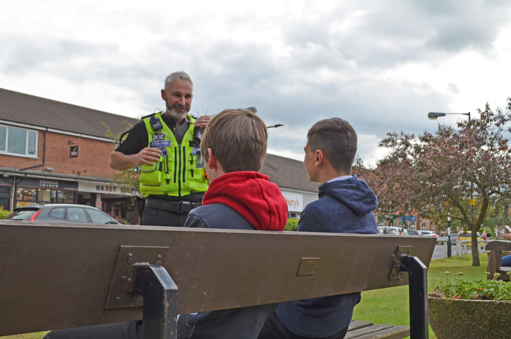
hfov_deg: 45.0
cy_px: 170
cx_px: 256
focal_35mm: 44
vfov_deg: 30.7
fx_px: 616
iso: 100
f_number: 7.1
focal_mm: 29
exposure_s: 1/200
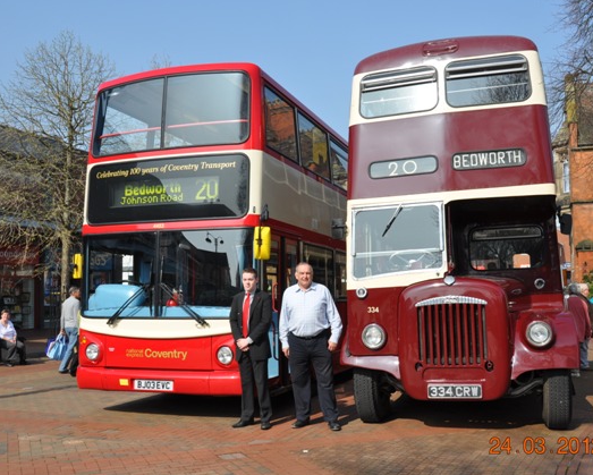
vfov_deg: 39.2
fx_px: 667
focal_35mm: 38
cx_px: 308
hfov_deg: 47.9
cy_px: 240
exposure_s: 1/400
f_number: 10
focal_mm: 22
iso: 200
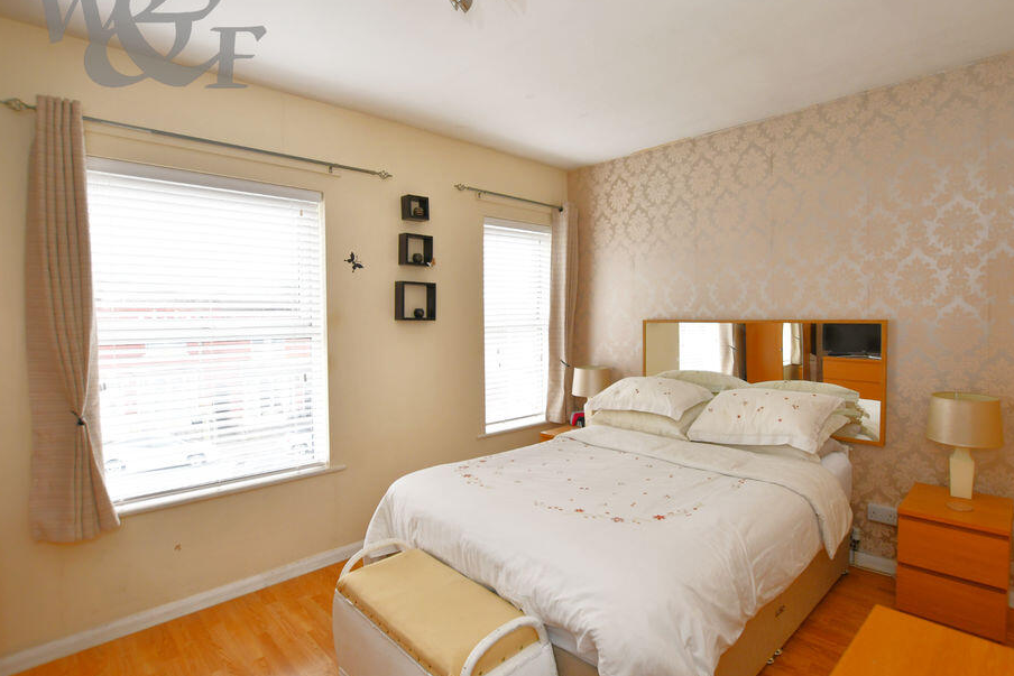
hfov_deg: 92.8
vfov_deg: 70.5
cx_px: 568
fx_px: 479
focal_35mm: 17
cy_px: 331
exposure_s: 1/100
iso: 200
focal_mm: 10
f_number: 5
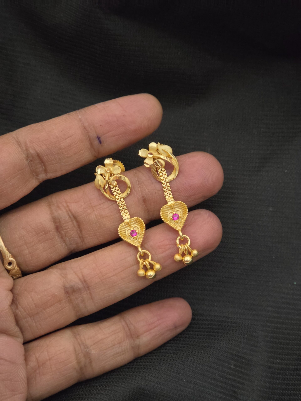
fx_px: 800
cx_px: 150
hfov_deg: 21.3
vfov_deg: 28.2
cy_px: 200
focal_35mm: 69
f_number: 2.4
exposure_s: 1/33.3
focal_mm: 7
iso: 800
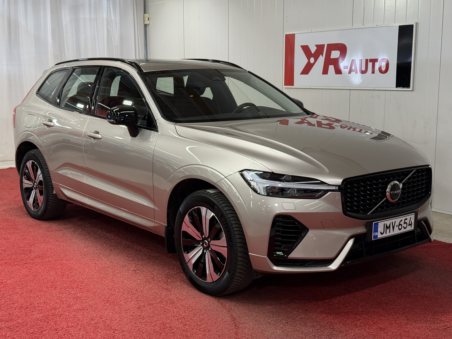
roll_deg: -0.1
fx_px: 627
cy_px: 170
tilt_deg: -7.8
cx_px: 226
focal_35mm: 48
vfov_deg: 30.3
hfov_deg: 39.7
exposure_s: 1/116
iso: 100
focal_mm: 6.76
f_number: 1.78
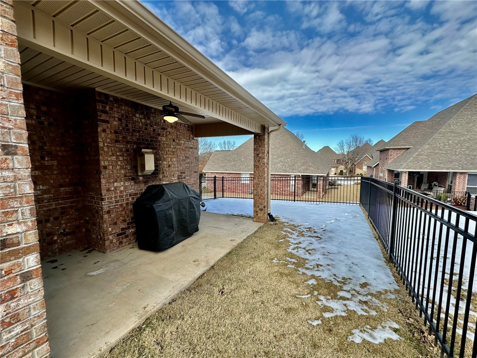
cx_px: 238
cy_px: 179
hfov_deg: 102.1
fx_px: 193
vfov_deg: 85.7
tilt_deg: -5.1
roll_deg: +0.0
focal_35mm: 14
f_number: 2.2
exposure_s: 1/888
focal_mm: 2.22
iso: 50
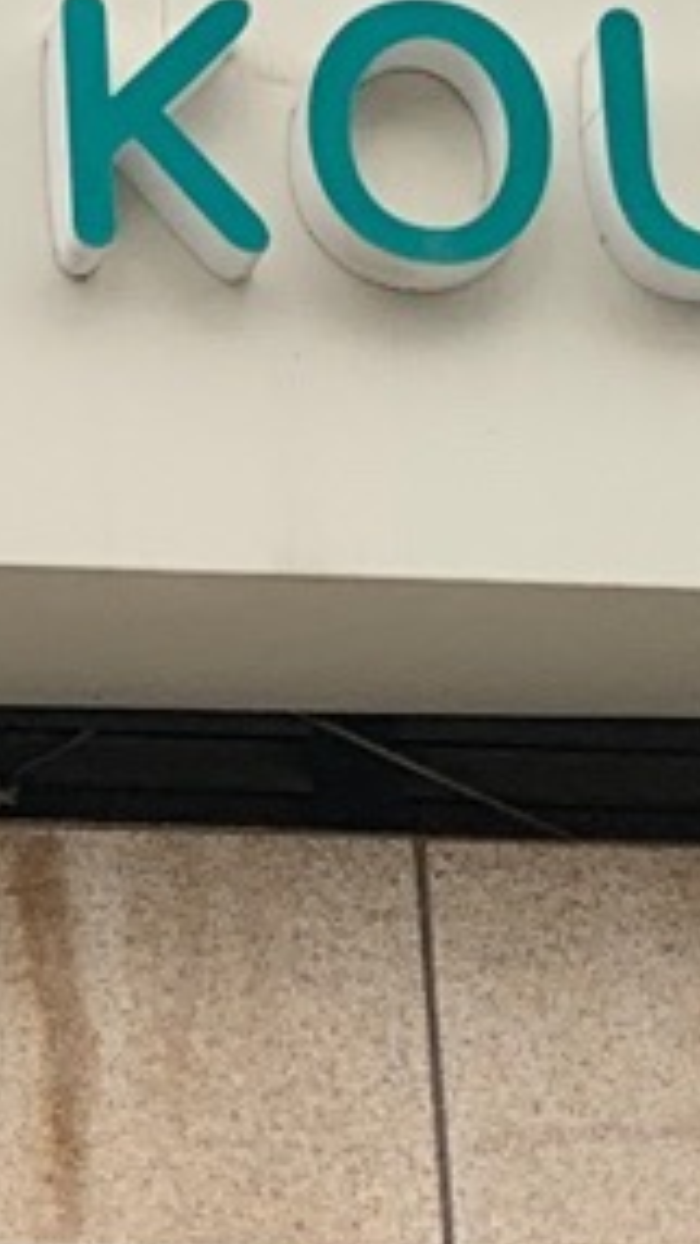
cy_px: 979
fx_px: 6530
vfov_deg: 10.8
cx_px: -948
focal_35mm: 198
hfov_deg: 5.9
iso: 25
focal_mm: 4.25
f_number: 1.8
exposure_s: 1/754
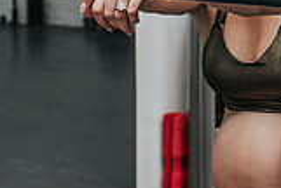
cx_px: 269
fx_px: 985
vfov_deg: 10.6
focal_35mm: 126
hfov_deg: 16.0
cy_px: -90
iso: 800
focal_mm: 35
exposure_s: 1/250
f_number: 3.2
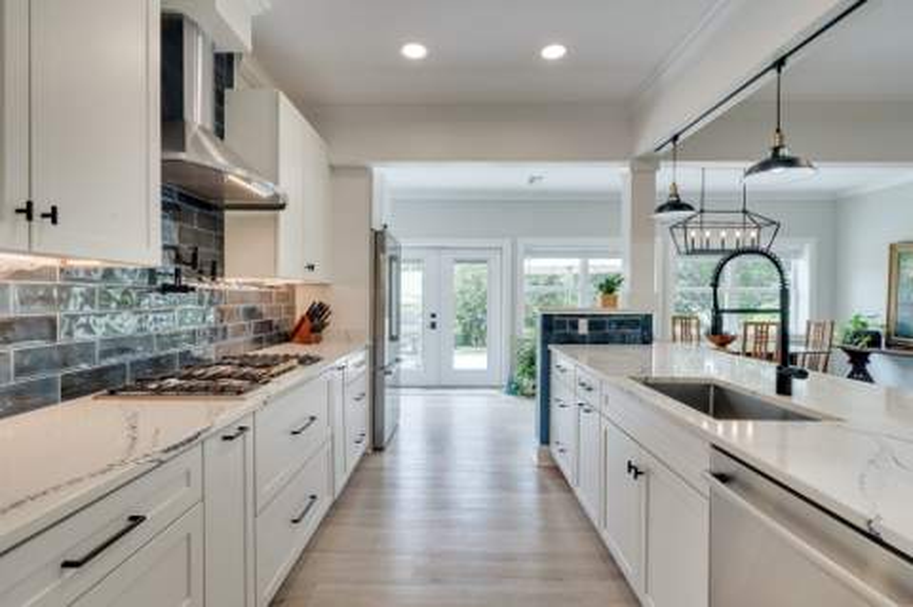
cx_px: 456
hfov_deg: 93.3
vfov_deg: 70.3
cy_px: 304
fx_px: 431
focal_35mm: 17
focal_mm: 17
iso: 100
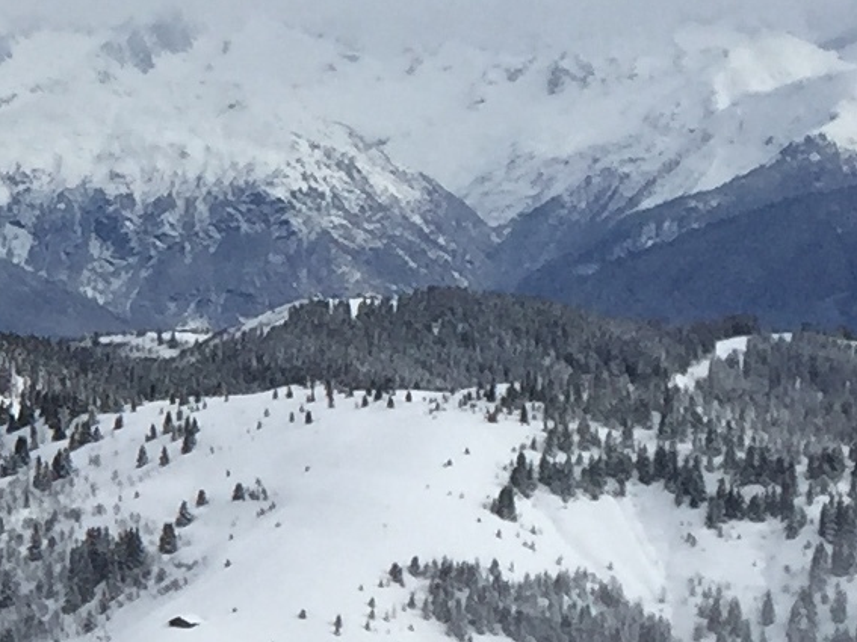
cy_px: 438
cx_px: -860
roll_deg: +1.3
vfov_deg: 8.9
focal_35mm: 167
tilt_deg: -4.1
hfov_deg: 10.8
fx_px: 4134
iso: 32
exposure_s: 1/6623
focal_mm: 4.15
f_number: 2.2
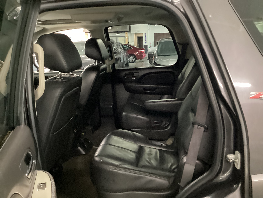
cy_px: 99
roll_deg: +1.8
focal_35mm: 31
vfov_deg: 45.4
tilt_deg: -14.7
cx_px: 132
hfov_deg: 58.4
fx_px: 236
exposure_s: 1/15
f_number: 2.4
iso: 640
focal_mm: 3.3
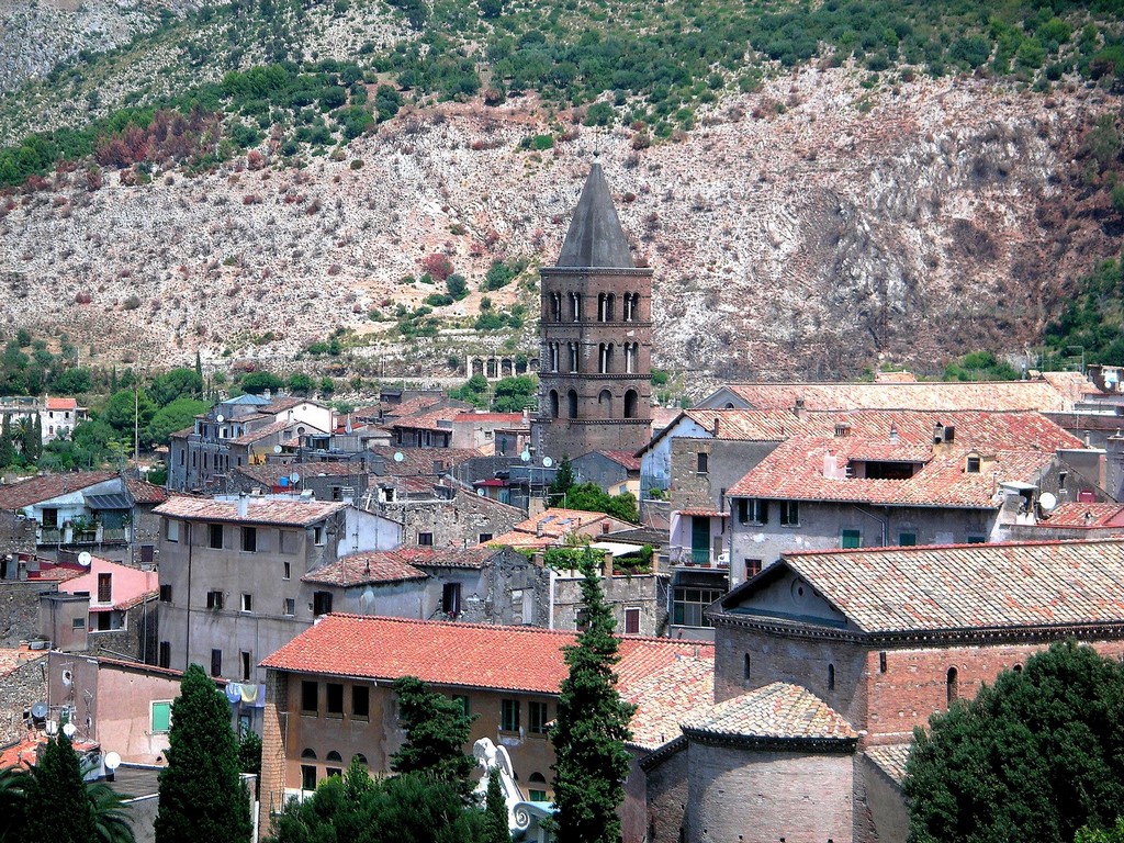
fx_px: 3572
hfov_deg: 17.9
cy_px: 422
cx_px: 562
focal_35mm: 110
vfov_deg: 13.5
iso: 50
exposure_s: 1/350
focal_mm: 18.3
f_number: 4
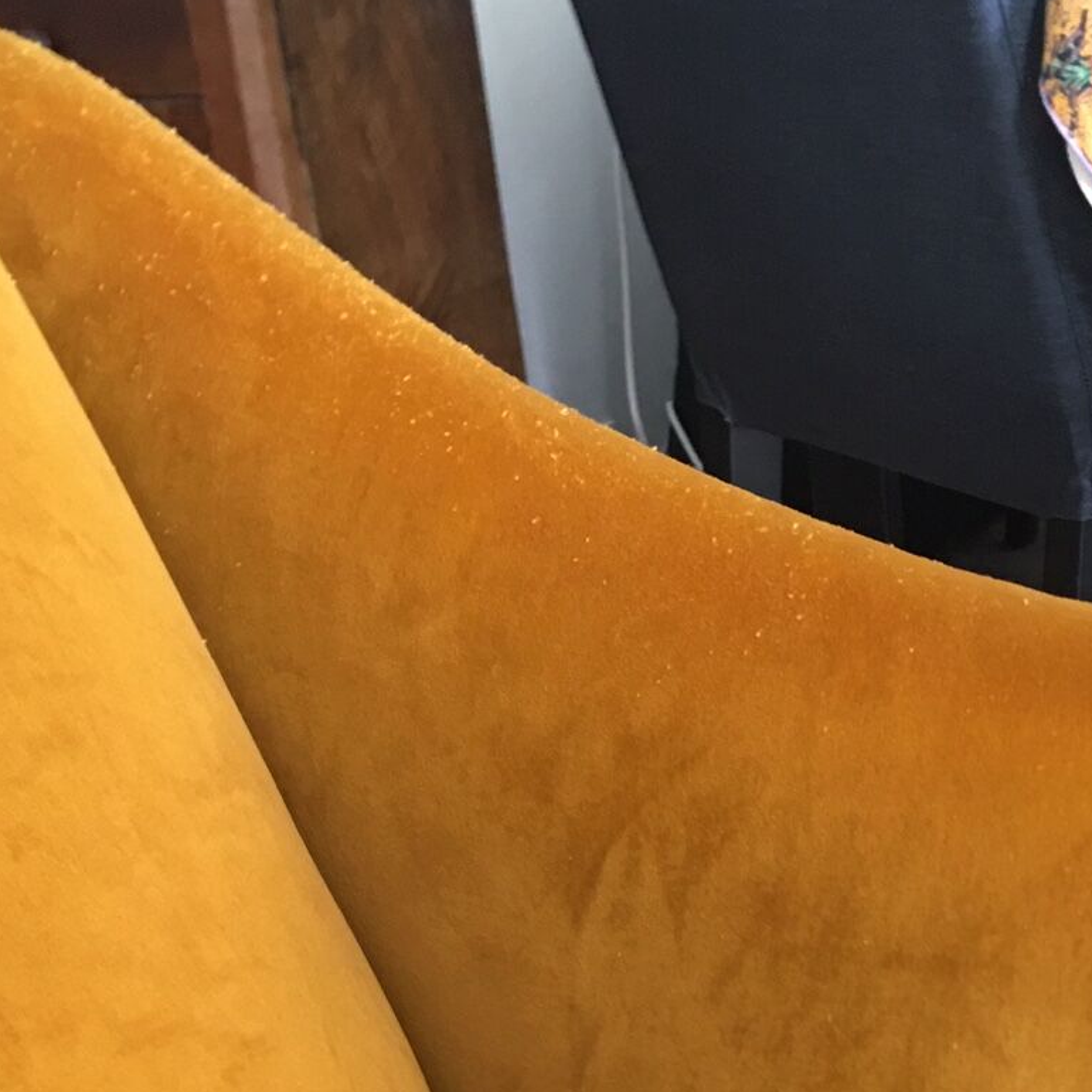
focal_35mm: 67
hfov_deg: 25.3
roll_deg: +3.4
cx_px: 881
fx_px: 2391
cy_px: 1212
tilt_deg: -30.6
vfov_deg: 24.0
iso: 80
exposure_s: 1/17
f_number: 2.2
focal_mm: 4.15
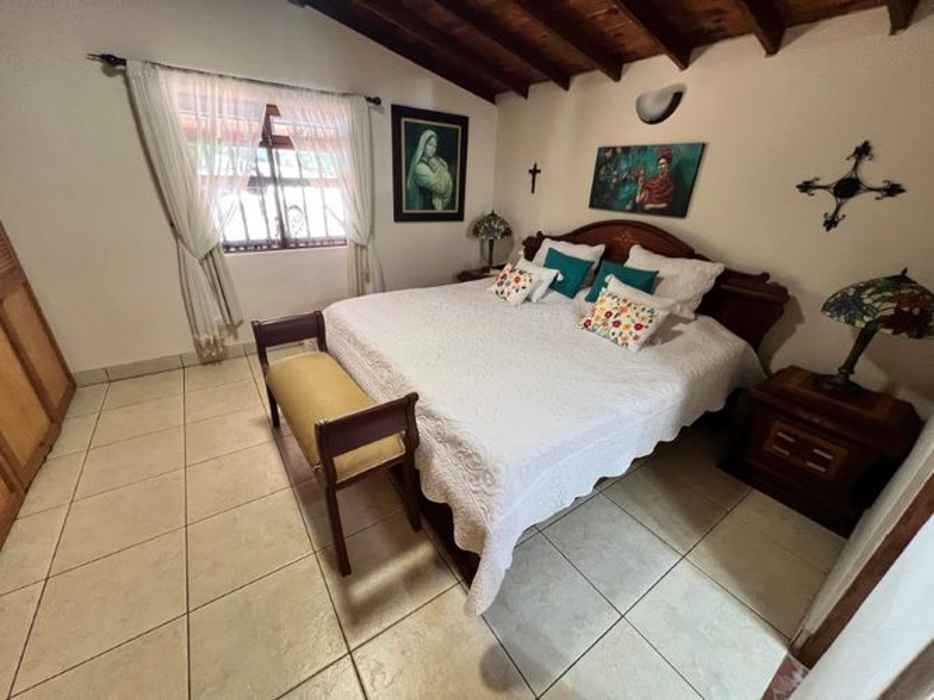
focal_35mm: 13
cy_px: 350
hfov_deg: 106.2
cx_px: 467
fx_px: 351
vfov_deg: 89.9
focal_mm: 1.57
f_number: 1.8
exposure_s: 1/60
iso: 250
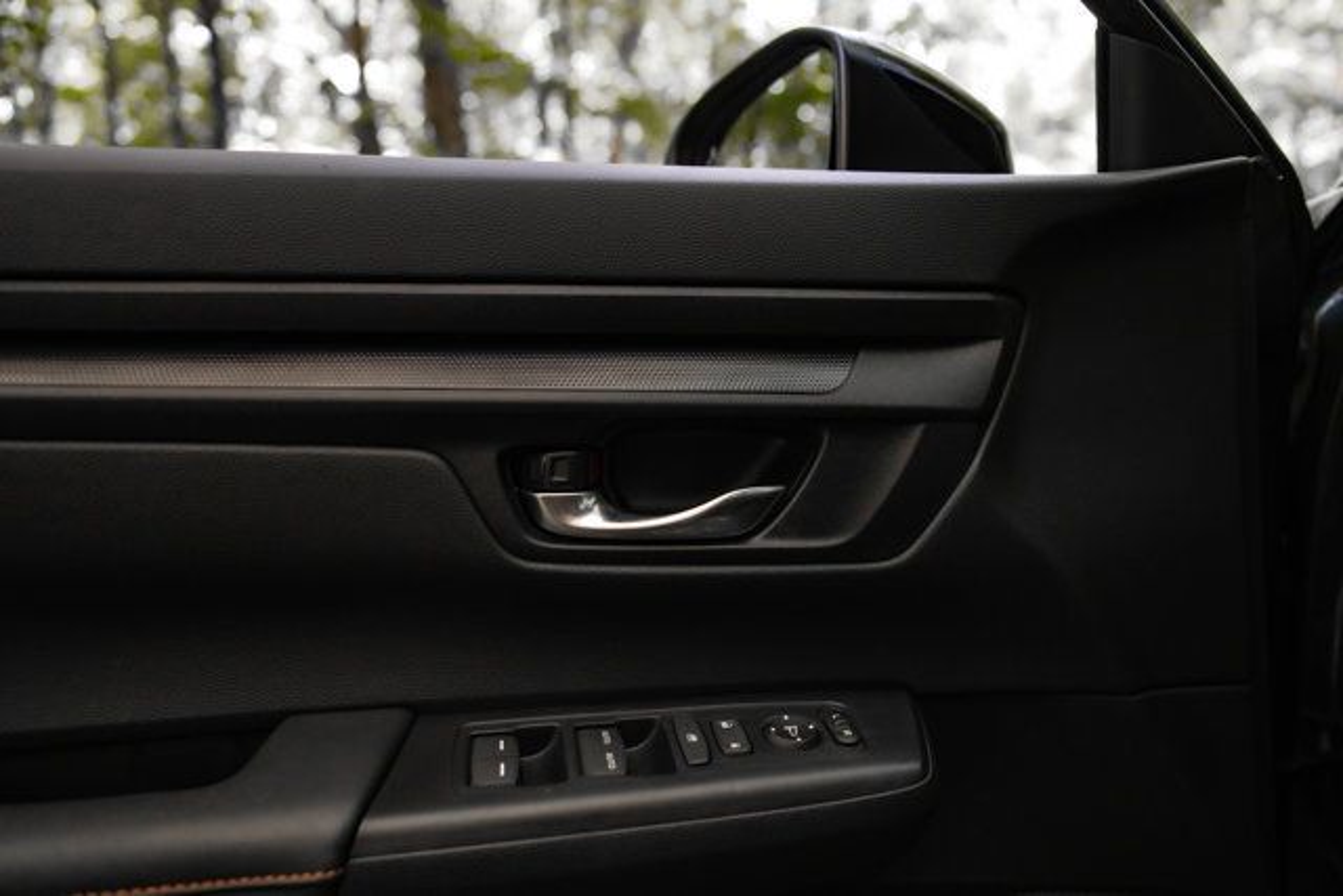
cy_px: 448
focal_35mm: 26
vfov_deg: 49.6
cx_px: 672
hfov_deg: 69.4
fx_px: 970
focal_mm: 26
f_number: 2.8
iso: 1250
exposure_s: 1/640
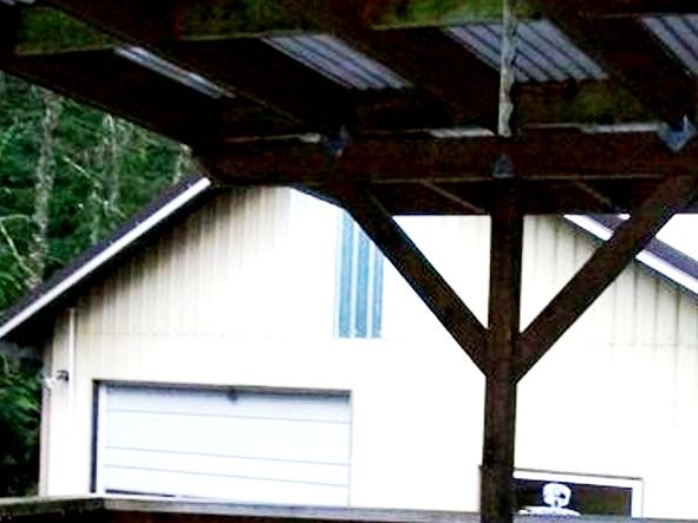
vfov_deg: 18.6
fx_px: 1572
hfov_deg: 24.6
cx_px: 556
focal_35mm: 78
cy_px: 446
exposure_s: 1/125
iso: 160
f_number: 3
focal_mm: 7.6
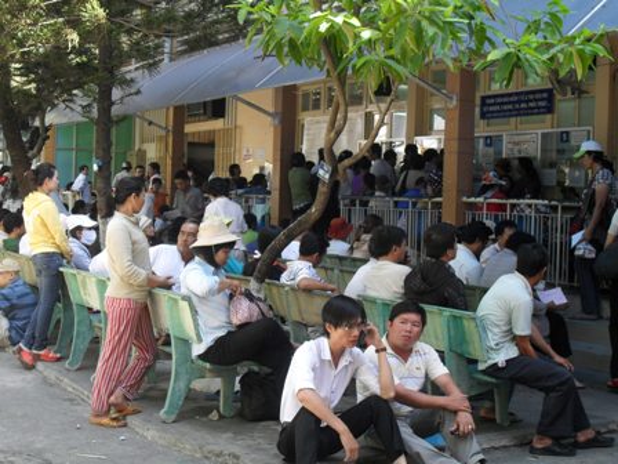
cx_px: 309
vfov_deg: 24.4
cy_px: 232
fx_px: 1071
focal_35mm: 60
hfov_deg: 32.2
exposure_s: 1/45
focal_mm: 10.5
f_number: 3.7
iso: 100
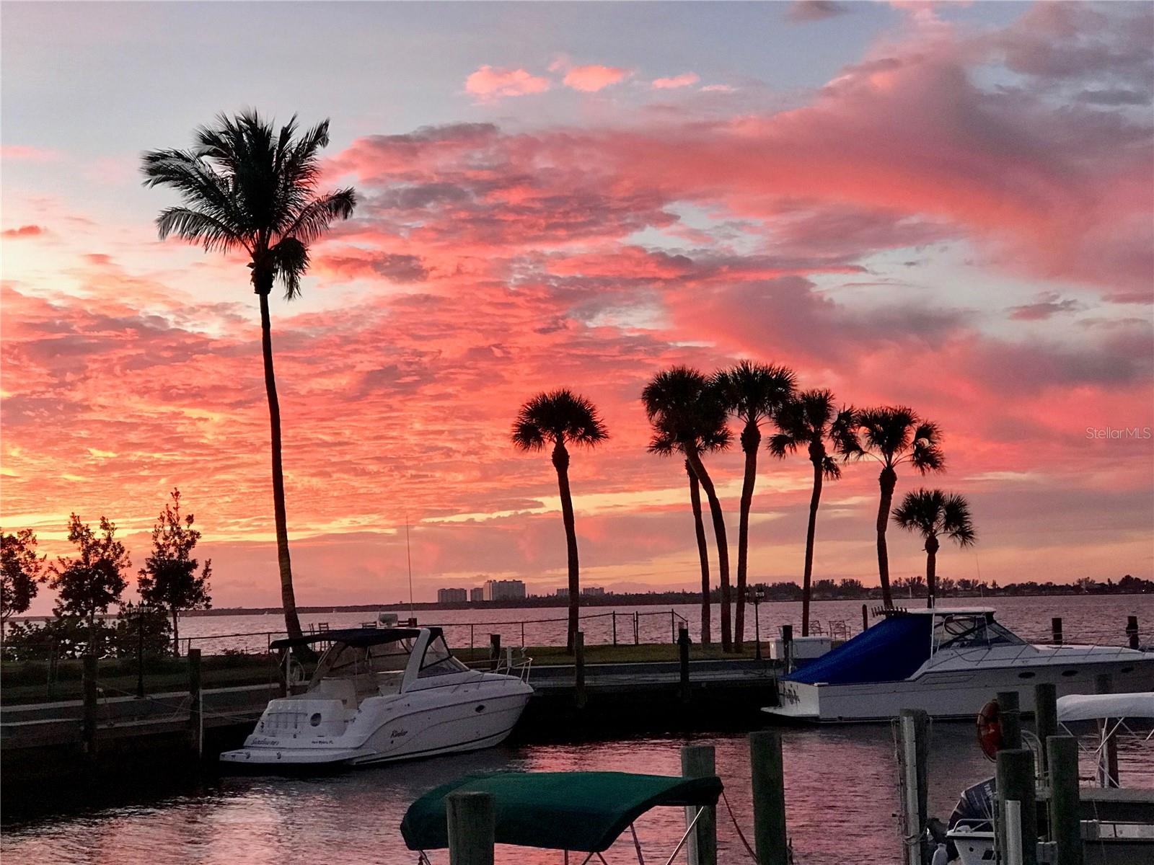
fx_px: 1900
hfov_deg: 33.8
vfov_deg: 25.7
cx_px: 577
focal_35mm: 57
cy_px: 432
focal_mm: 6.6
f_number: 2.8
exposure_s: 1/60
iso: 160
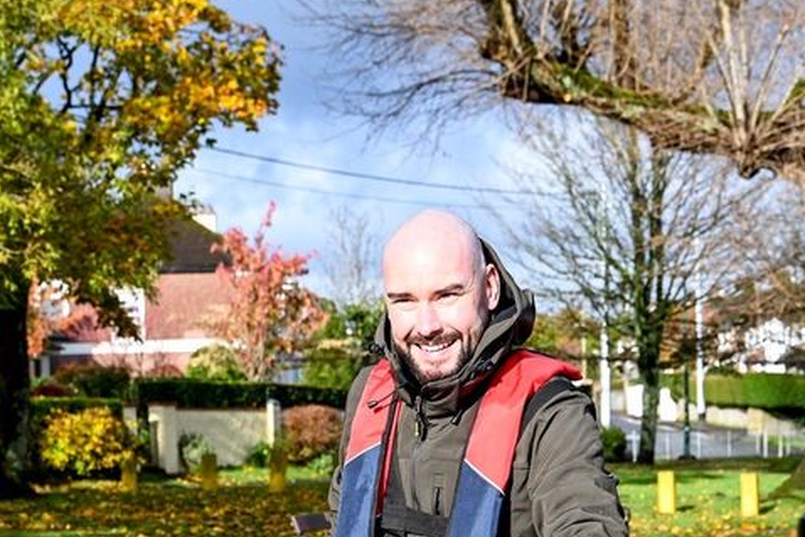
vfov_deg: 12.5
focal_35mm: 108
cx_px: 404
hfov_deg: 18.9
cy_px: 596
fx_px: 2416
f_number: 5.6
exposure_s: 1/250
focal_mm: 43
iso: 100
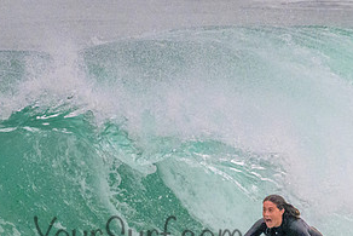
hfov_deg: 1.0
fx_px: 19620
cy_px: 270
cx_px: 249
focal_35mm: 2000
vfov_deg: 0.7
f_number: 11
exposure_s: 1/1250
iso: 5000
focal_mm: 800
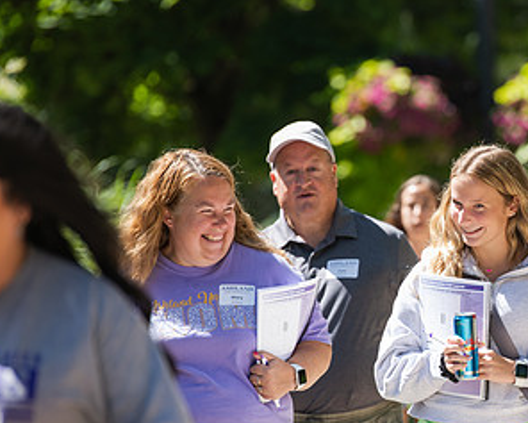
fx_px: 5753
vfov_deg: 4.2
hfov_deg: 5.2
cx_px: 476
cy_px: 272
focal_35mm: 368
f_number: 4
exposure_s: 1/400
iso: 125
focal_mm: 200
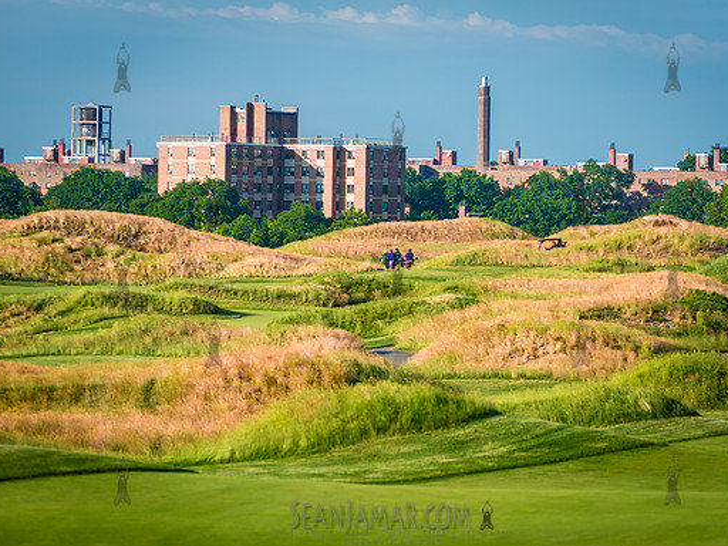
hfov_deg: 9.1
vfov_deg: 6.8
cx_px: 397
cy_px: 274
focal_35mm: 218
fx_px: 4585
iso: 125
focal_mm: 200
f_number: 3.5
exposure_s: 1/1000
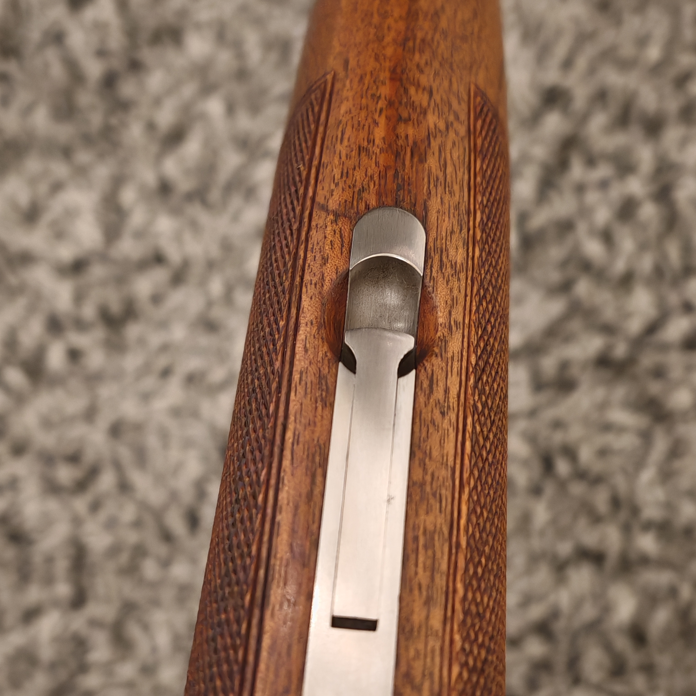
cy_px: 407
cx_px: 348
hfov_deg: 32.8
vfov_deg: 32.7
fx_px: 1183
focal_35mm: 52
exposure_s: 1/50
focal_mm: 6.83
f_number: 1.4
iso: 1250
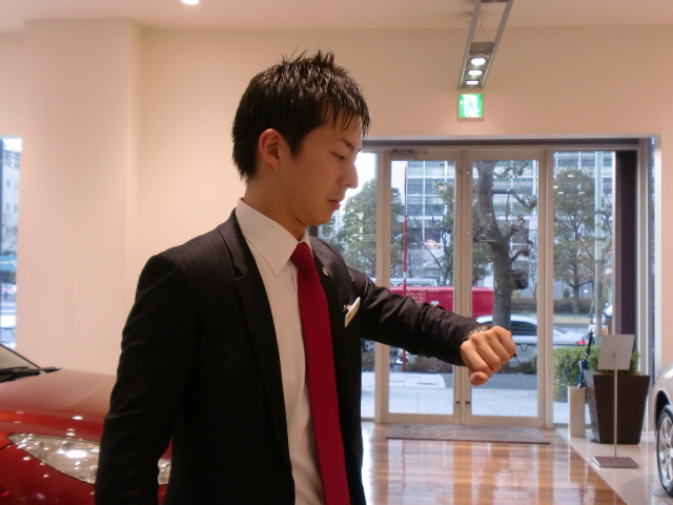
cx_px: 336
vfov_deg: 31.5
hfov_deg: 41.2
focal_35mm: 46
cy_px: 252
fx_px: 894
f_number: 3.6
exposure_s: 1/60
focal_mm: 8.44
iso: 250
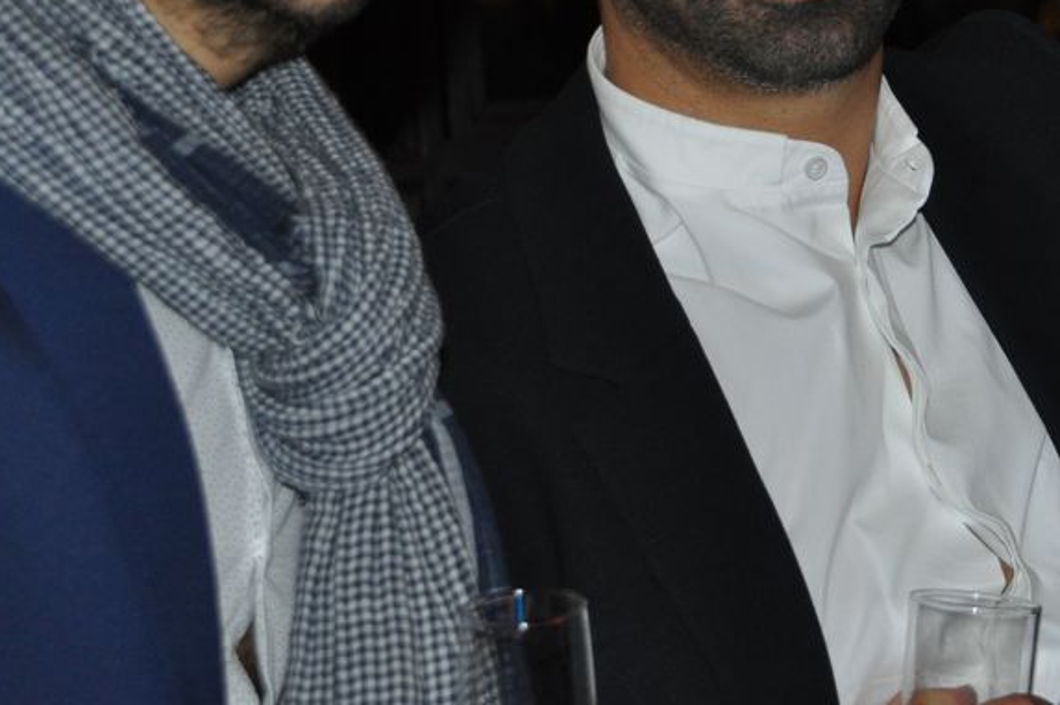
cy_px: -19
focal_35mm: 134
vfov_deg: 10.1
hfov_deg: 15.2
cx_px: 897
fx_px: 3942
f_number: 4.8
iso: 800
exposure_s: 1/60
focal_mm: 40
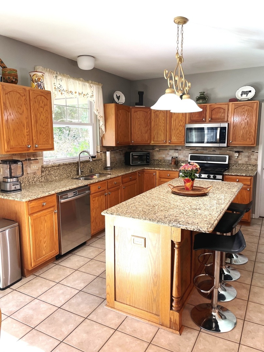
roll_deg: +0.8
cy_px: 176
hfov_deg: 53.1
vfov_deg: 67.3
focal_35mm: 26
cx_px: 132
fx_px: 264
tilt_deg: -7.7
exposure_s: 1/60
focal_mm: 4.2
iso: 80
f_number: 1.6
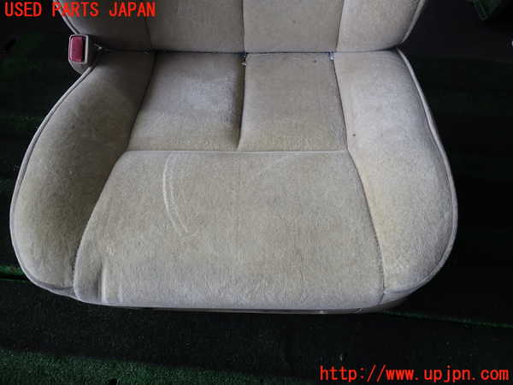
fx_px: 370
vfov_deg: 54.9
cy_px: 192
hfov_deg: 69.4
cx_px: 256
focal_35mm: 25
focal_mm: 4.5
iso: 125
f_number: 2
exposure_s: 1/125
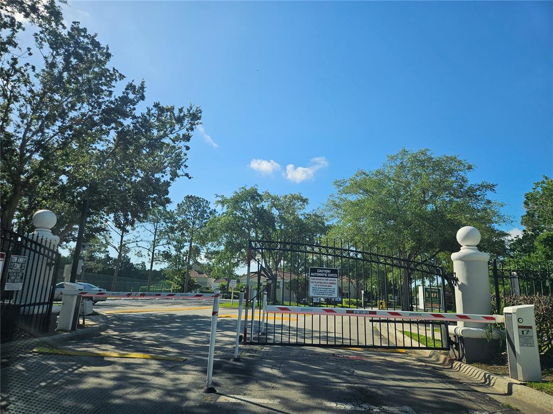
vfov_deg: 58.9
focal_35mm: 23
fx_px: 367
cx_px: 276
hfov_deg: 73.9
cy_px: 207
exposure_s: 1/1775
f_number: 1.8
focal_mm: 5.4
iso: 25
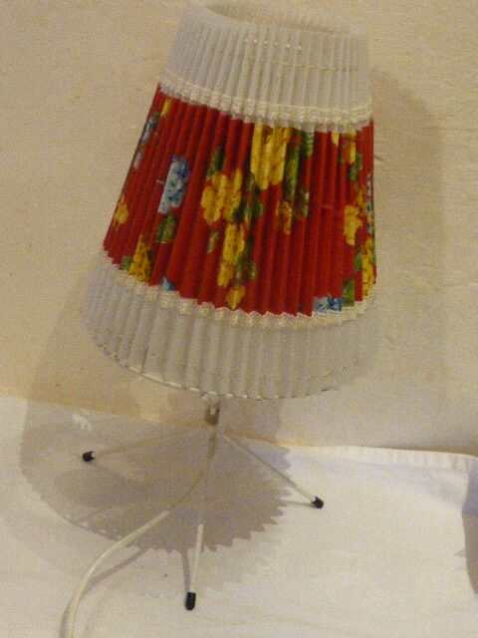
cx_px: 239
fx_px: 1049
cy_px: 319
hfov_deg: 25.7
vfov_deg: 33.8
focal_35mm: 57
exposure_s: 1/20
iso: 1600
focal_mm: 9.7
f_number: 4.6
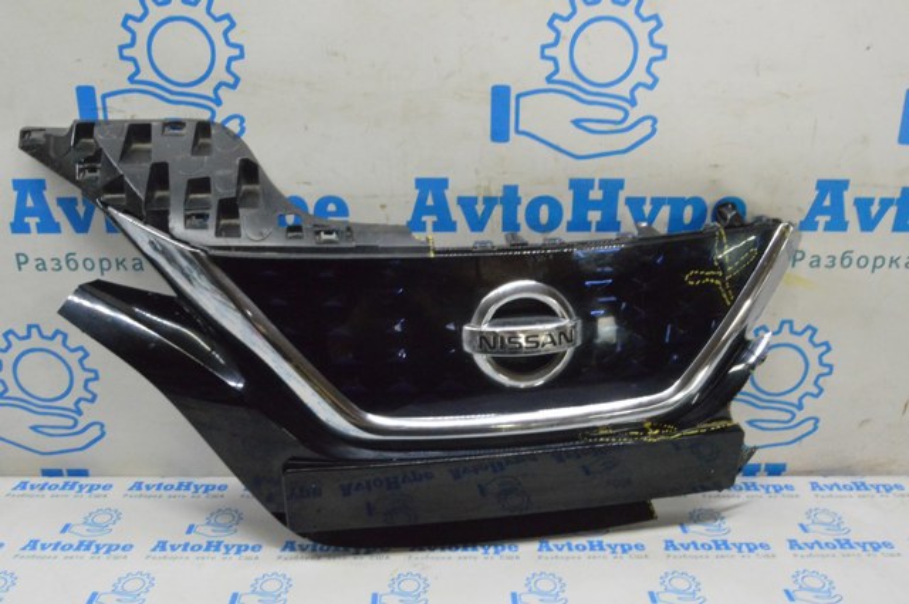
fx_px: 832
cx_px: 454
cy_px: 302
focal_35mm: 33
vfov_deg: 39.9
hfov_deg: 57.3
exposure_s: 1/20
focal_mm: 22
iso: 6400
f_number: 20
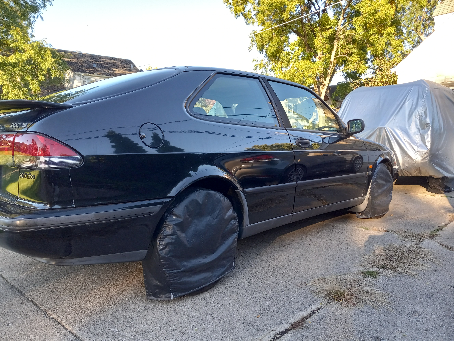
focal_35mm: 27
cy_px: 170
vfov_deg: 51.4
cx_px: 227
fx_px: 354
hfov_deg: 65.3
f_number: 1.8
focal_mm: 3.94
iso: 64
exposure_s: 1/120
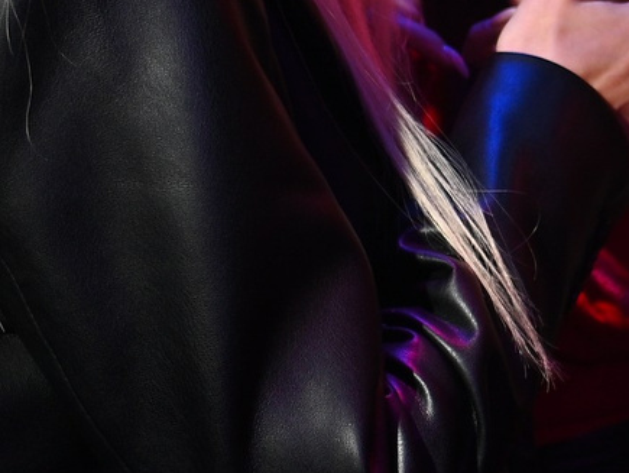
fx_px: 2055
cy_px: 98
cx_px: 1515
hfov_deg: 13.1
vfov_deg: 13.1
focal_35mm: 113
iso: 125
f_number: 2.2
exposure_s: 1/100
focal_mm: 20
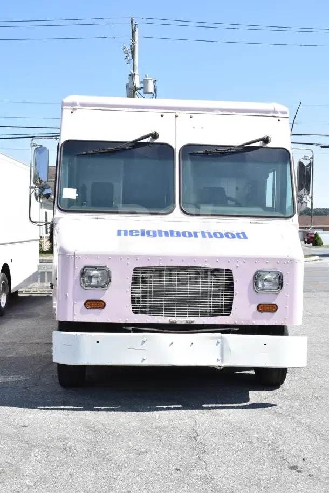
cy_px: 246
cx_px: 164
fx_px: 616
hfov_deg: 29.9
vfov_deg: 43.6
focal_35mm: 45
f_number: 9
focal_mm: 30
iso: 200
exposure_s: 1/250
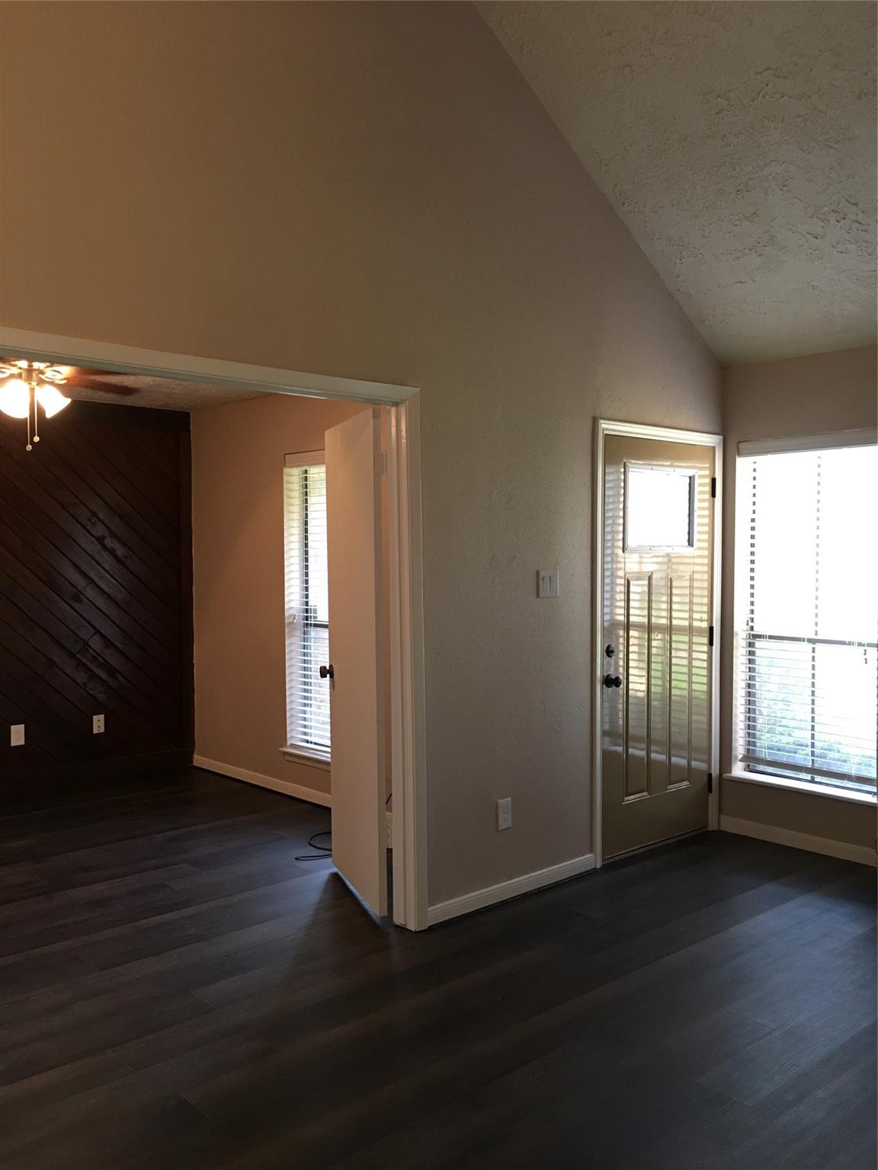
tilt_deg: -1.7
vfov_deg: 61.7
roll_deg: +0.2
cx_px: 439
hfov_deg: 48.2
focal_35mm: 29
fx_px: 981
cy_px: 585
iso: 50
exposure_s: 1/15
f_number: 2.2
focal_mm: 4.15
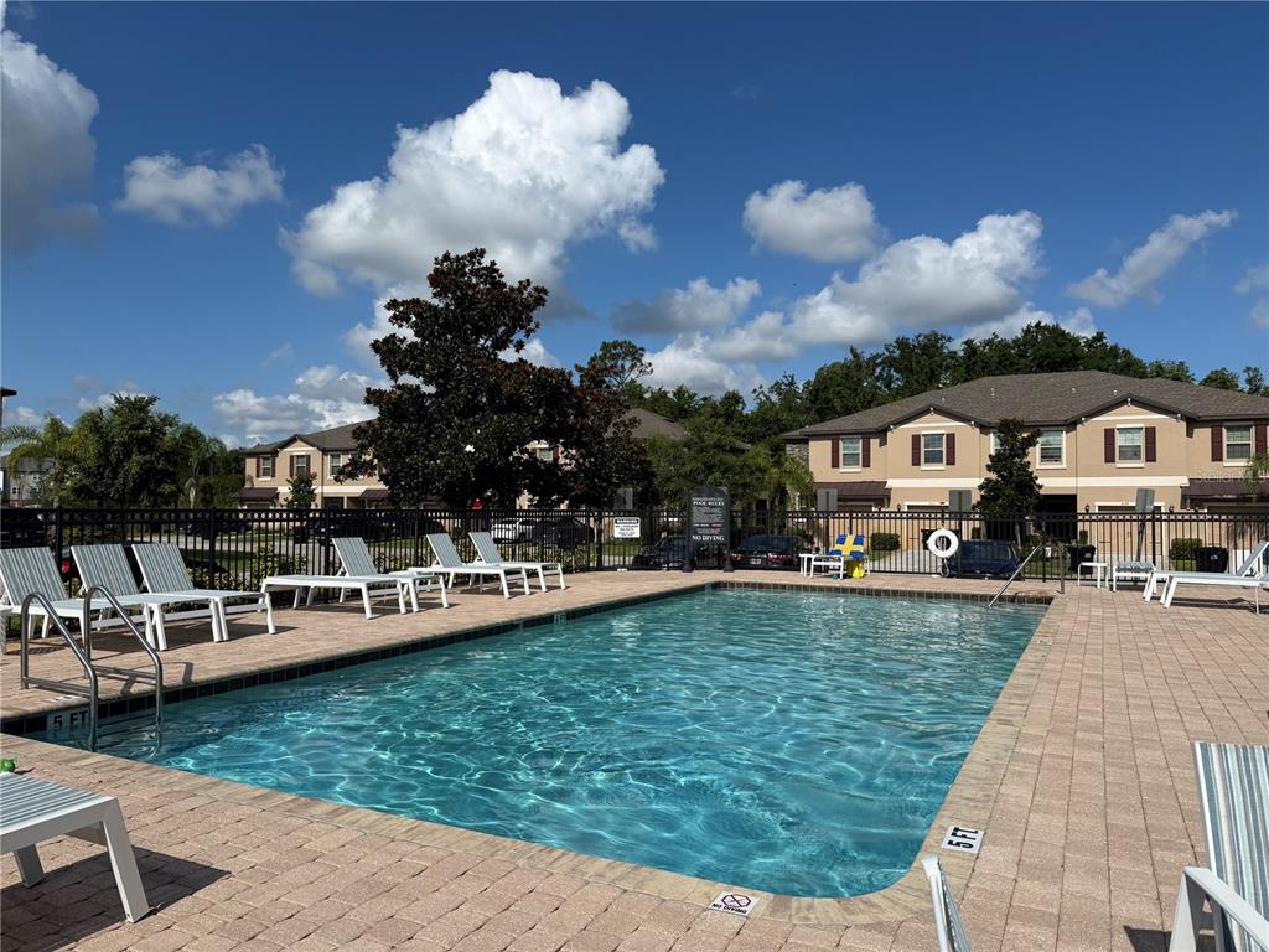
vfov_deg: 56.8
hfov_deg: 71.6
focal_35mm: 24
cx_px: 634
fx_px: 880
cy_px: 476
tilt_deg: +2.7
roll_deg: -0.5
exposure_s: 1/8130
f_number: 1.78
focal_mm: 6.76
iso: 80
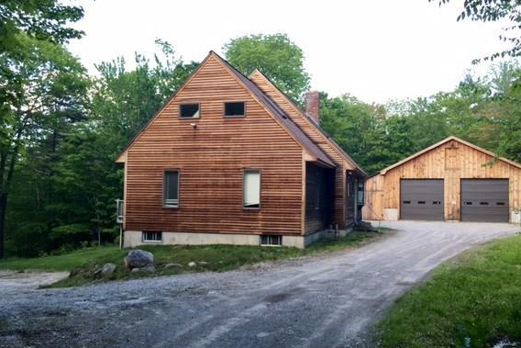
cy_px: 184
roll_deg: -1.5
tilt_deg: +2.5
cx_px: 265
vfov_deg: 38.9
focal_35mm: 34
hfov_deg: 55.8
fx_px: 492
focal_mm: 4.15
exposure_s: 1/60
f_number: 2.2
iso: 25
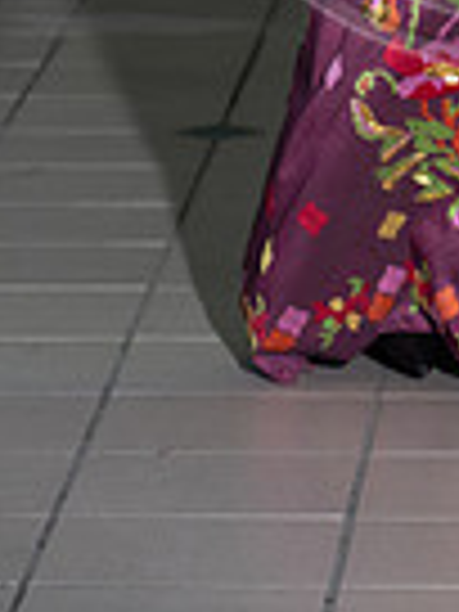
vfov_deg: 5.1
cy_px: -378
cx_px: 562
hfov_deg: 3.9
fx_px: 6754
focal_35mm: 382
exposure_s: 1/160
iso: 1250
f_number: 5.6
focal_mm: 120
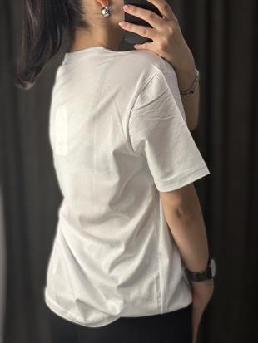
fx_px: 477
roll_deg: +4.0
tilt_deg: -33.2
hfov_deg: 30.3
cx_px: 129
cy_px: 172
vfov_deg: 39.6
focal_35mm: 48
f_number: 1.78
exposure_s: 1/151
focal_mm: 6.86
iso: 64
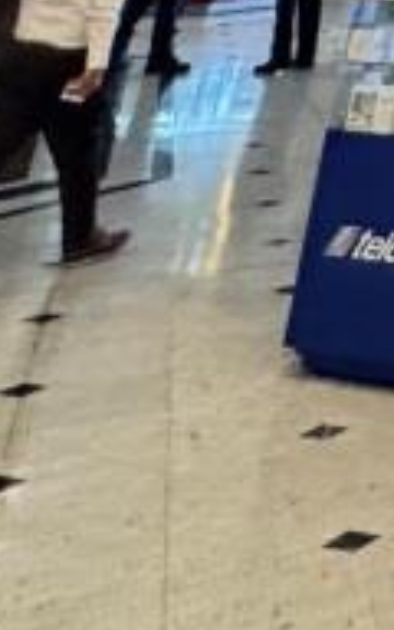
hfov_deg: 11.7
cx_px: 1084
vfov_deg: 18.1
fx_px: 1357
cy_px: -623
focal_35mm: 79
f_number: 2.2
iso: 320
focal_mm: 2.22
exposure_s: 1/120
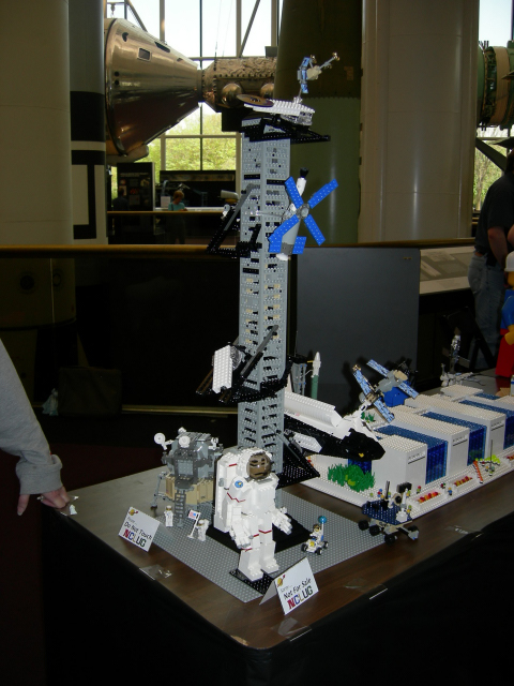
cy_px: 343
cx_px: 257
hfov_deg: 39.7
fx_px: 713
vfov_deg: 51.4
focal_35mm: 36
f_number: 2.7
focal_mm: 7.5
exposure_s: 1/60.1
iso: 64
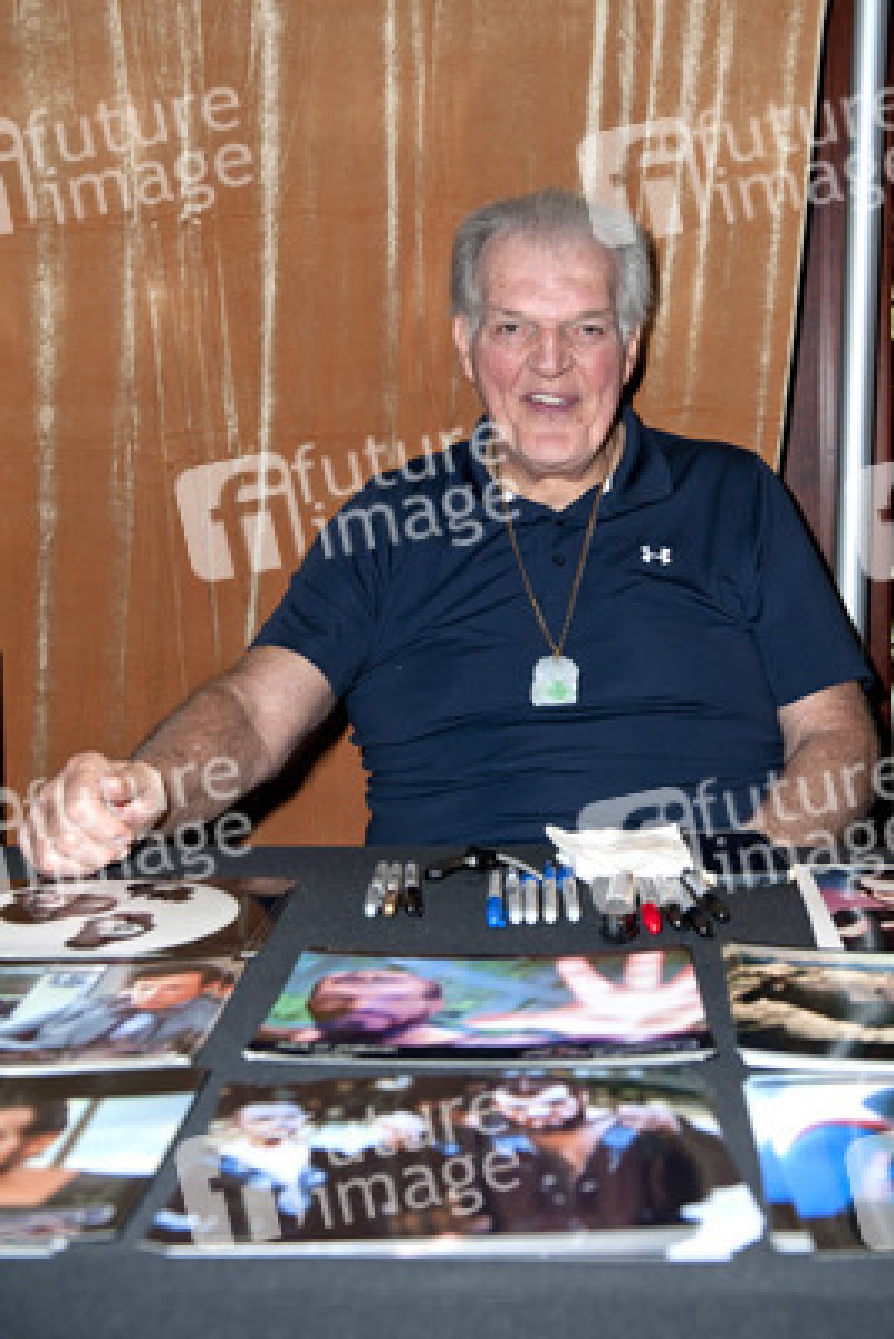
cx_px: 447
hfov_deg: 35.1
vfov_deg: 50.7
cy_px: 670
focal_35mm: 38
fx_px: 1414
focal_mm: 38
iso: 400
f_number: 4.5
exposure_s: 1/400
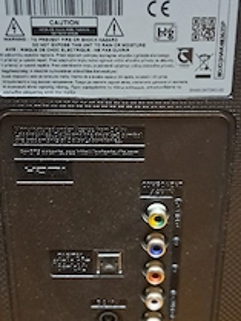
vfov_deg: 41.1
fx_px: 427
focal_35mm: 46
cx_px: 120
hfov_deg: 31.5
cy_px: 137
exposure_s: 1/13
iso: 1000
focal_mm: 5.23
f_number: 1.8
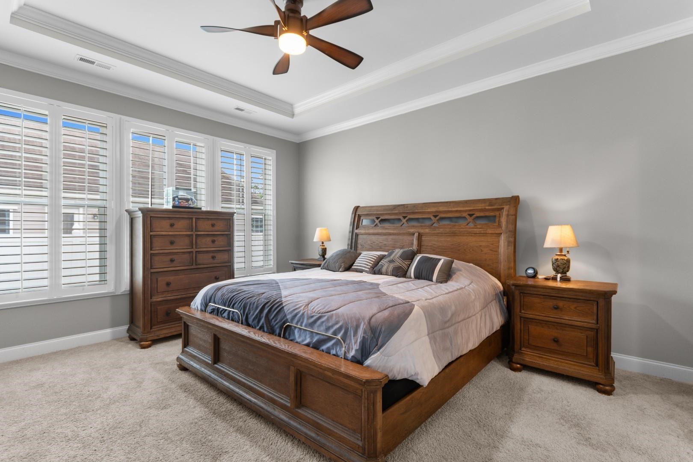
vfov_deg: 73.7
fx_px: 308
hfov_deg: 96.7
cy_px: 231
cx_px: 346
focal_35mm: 16
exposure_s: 1/6
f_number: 4.8
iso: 100
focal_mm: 11
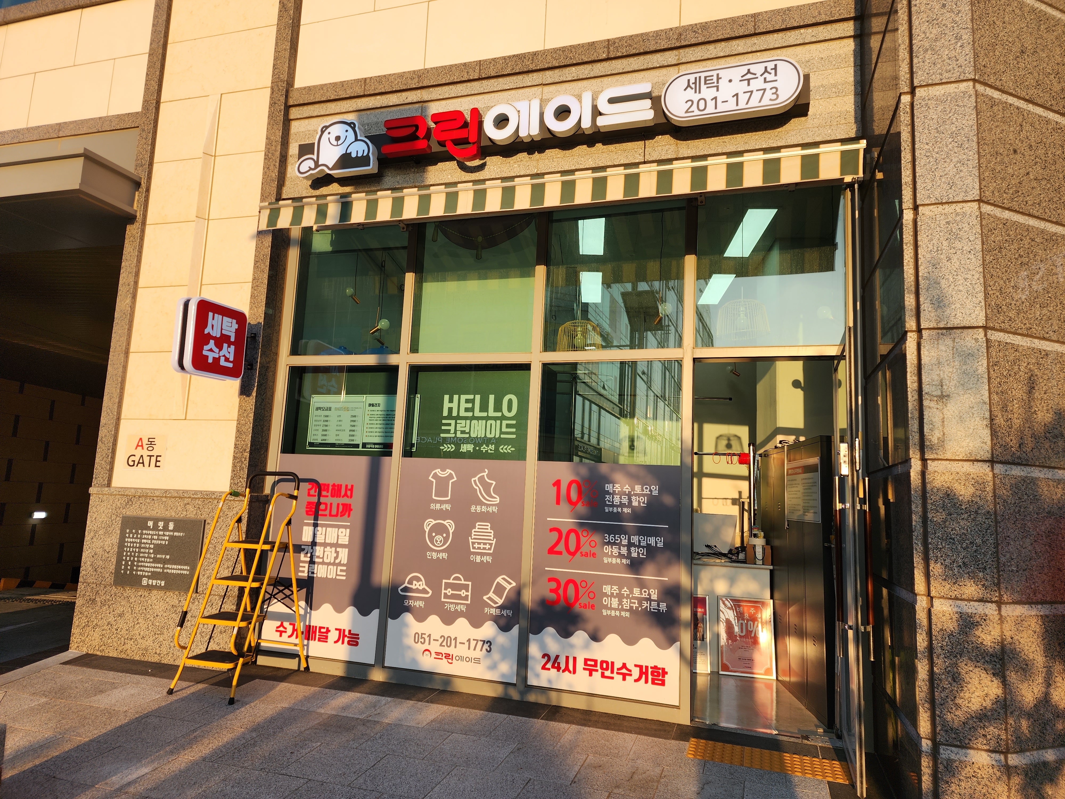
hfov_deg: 73.9
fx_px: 708
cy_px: 400
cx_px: 532
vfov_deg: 58.9
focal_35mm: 23
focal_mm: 6.4
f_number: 1.8
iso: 12
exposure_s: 1/315
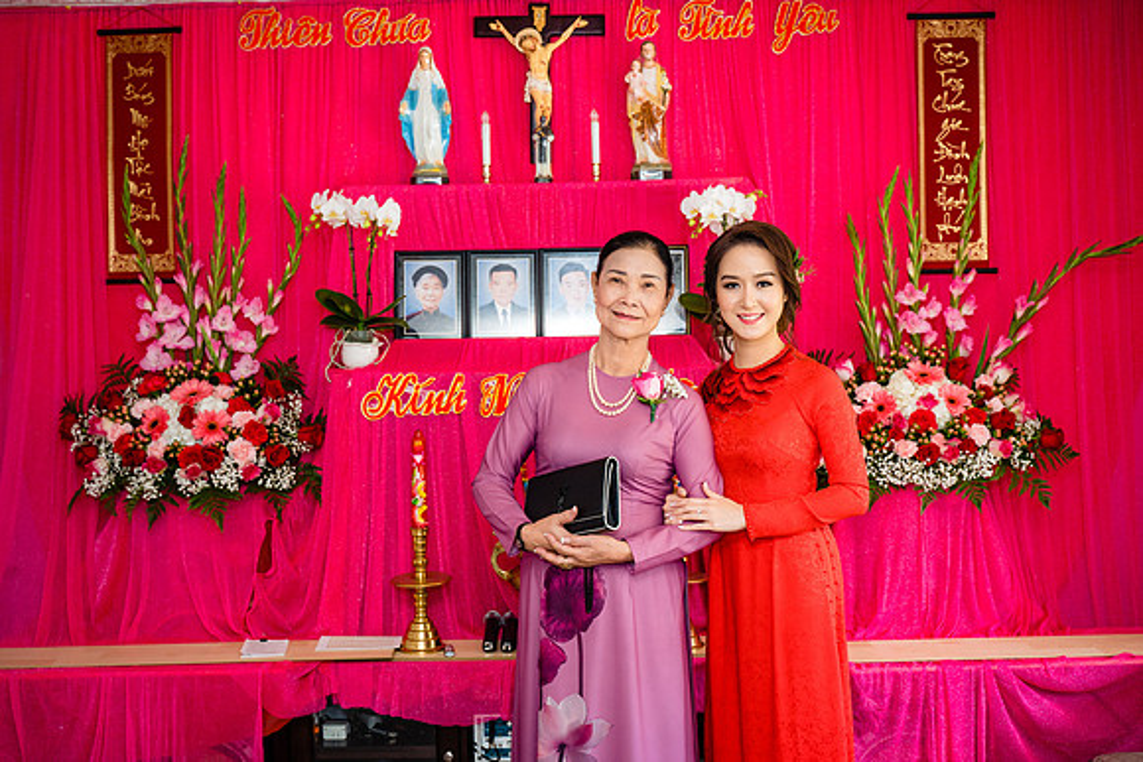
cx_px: 567
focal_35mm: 41
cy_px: 389
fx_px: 1298
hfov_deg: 47.5
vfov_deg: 32.7
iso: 800
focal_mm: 39
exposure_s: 1/160
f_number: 4
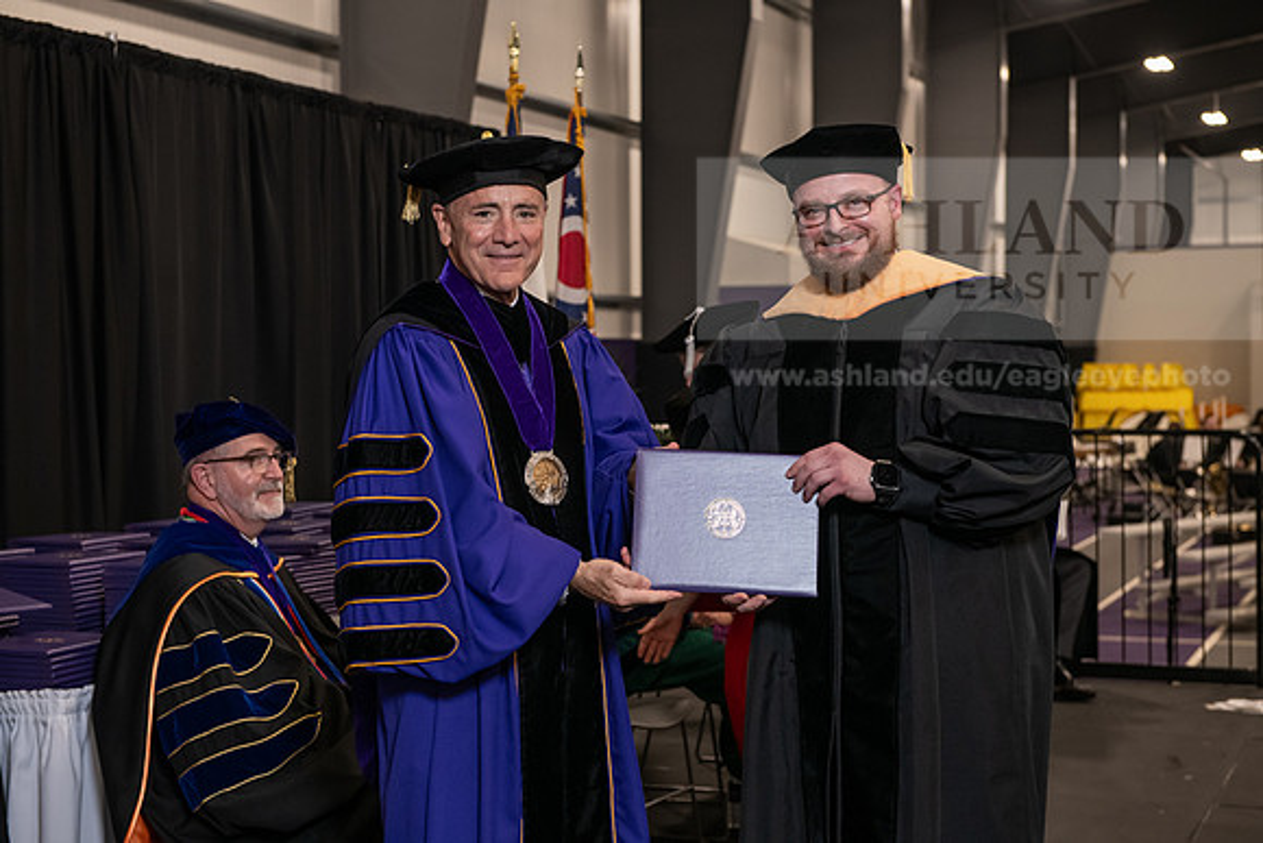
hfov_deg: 32.4
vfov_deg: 21.9
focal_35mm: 62
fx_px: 2176
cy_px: 422
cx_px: 632
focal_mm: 62
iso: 2000
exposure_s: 1/125
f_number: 5
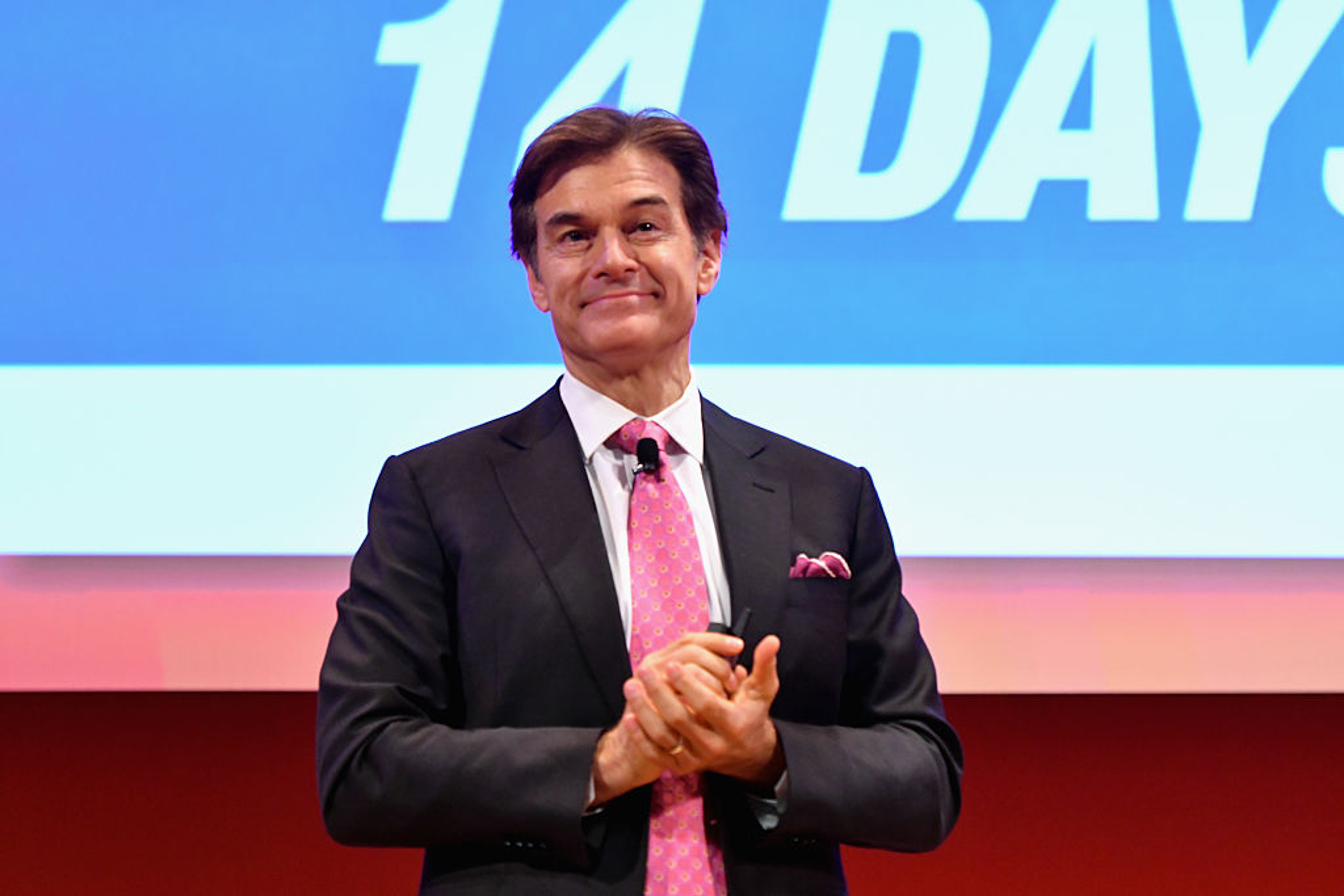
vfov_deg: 9.3
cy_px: 448
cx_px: 672
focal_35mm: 147
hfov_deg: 14.0
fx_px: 5488
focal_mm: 98
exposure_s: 1/320
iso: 3200
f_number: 4
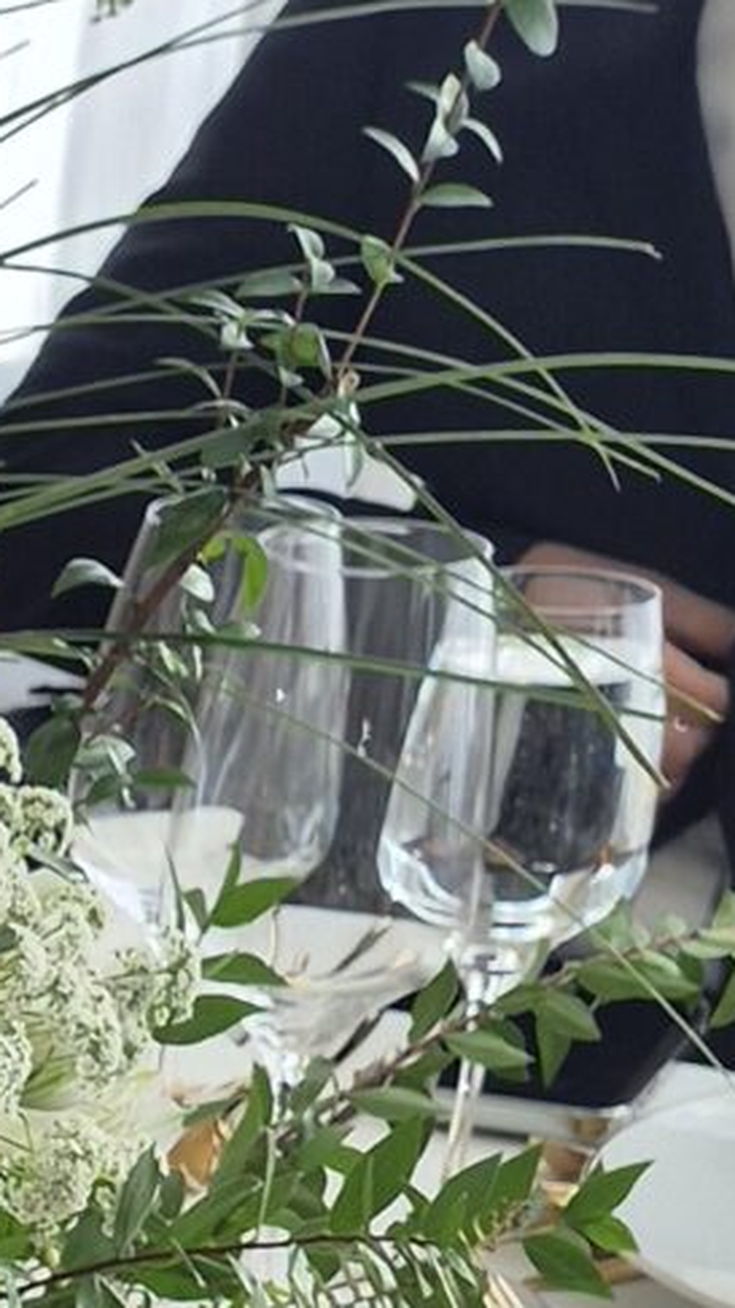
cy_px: 2864
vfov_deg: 13.3
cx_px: -940
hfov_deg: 8.5
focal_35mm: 132
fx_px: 4578
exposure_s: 1/160
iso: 25
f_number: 1.8
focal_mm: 5.4
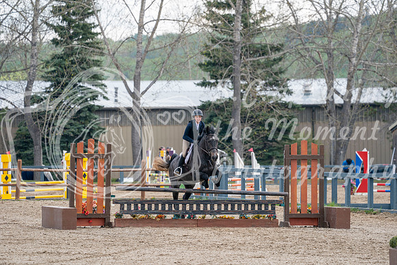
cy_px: 132
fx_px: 2857
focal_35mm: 259
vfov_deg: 5.3
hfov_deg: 7.9
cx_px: 198
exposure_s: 1/320
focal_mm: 259
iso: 200
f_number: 5.6
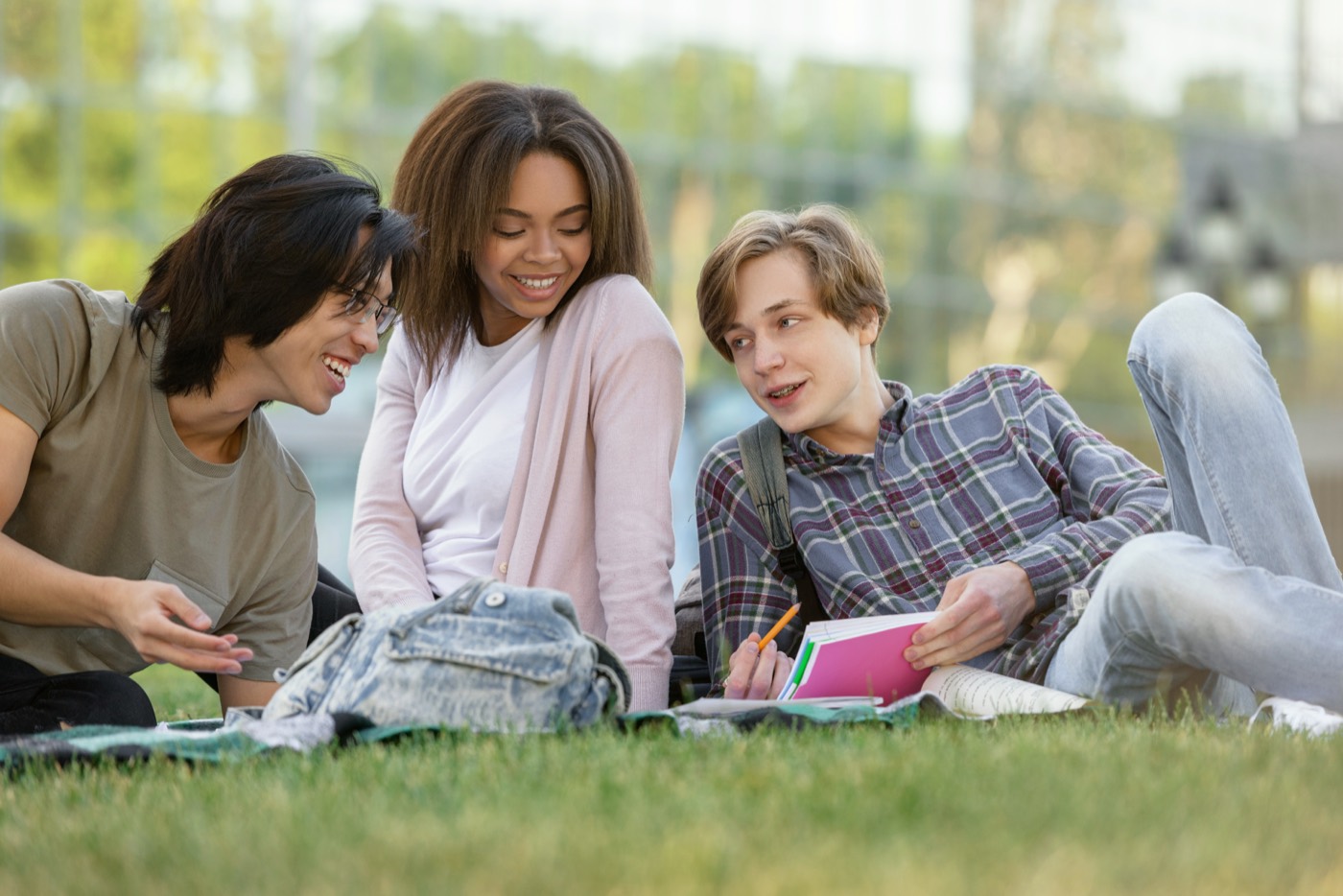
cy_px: 448
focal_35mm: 165
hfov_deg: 12.4
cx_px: 672
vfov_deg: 8.3
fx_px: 6156
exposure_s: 1/250
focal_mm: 165
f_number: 3.5
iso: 400
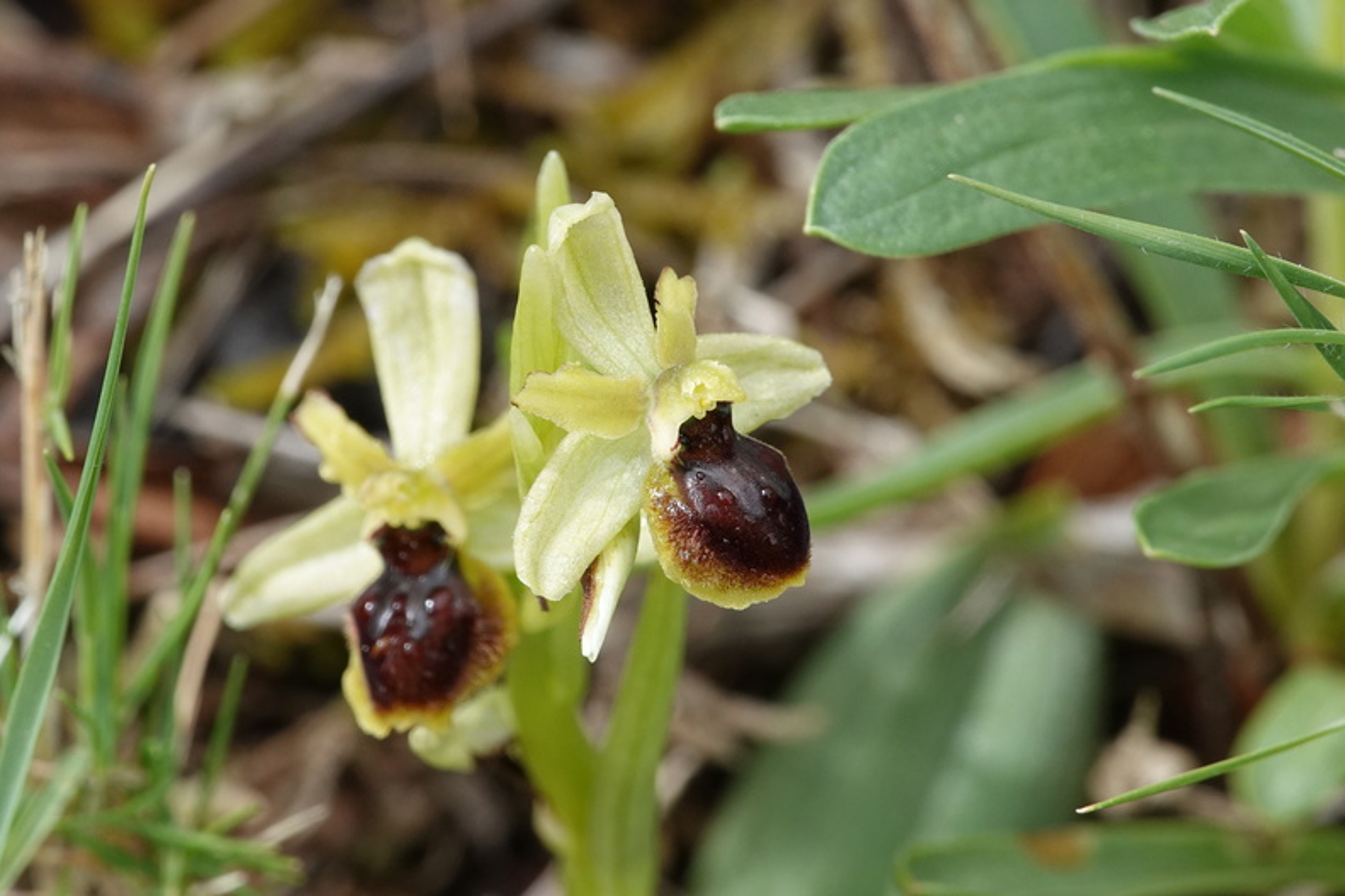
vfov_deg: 5.6
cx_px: 672
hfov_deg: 8.3
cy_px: 448
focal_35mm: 247
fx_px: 9227
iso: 400
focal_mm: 90.45
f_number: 8
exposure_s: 1/250
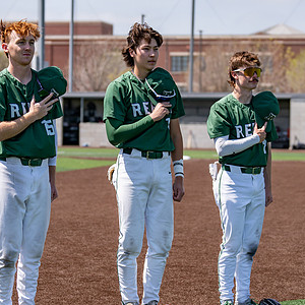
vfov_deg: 13.8
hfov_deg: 13.8
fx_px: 1256
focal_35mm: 126
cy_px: 157
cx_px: 144
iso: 100
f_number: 2.8
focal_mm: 70
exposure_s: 1/2000
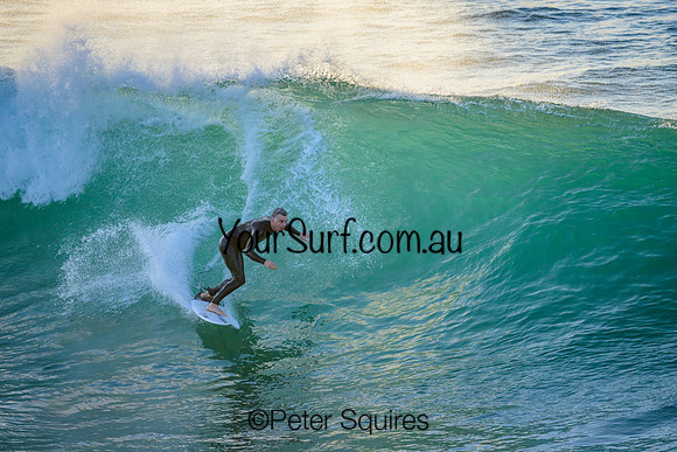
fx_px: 15047
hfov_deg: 2.6
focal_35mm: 800
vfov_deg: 1.7
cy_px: 226
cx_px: 338
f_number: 6.3
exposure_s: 1/2000
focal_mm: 800
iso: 1400
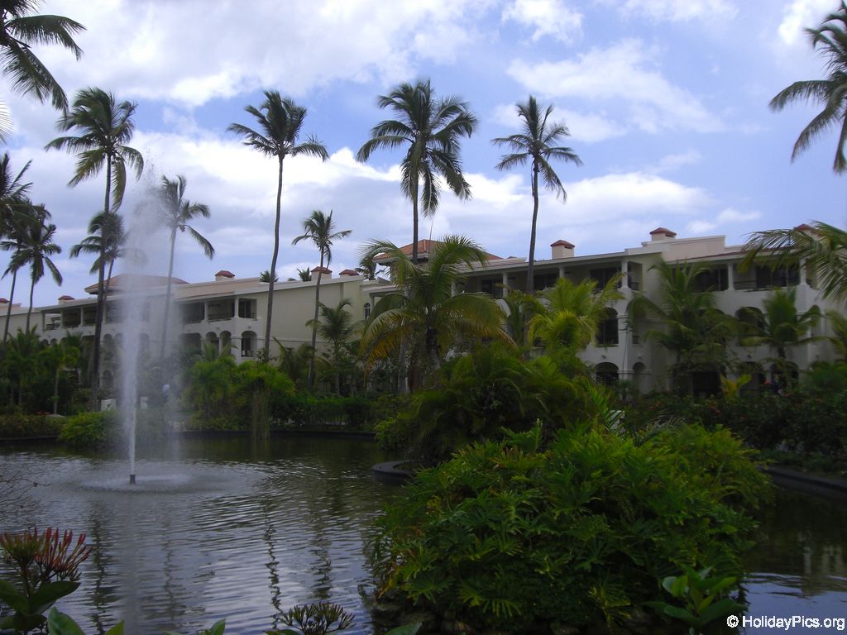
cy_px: 318
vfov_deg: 37.7
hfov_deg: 49.0
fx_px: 930
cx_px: 424
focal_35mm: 38
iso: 64
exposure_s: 1/160
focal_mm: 6.2
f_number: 8
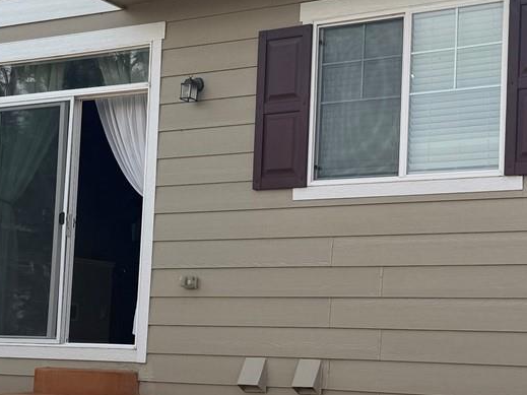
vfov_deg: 19.9
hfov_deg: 26.2
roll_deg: -2.6
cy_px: 248
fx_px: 1126
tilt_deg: +5.1
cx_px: 343
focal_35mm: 74
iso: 80
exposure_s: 1/2252
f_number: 1.78
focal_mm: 6.76
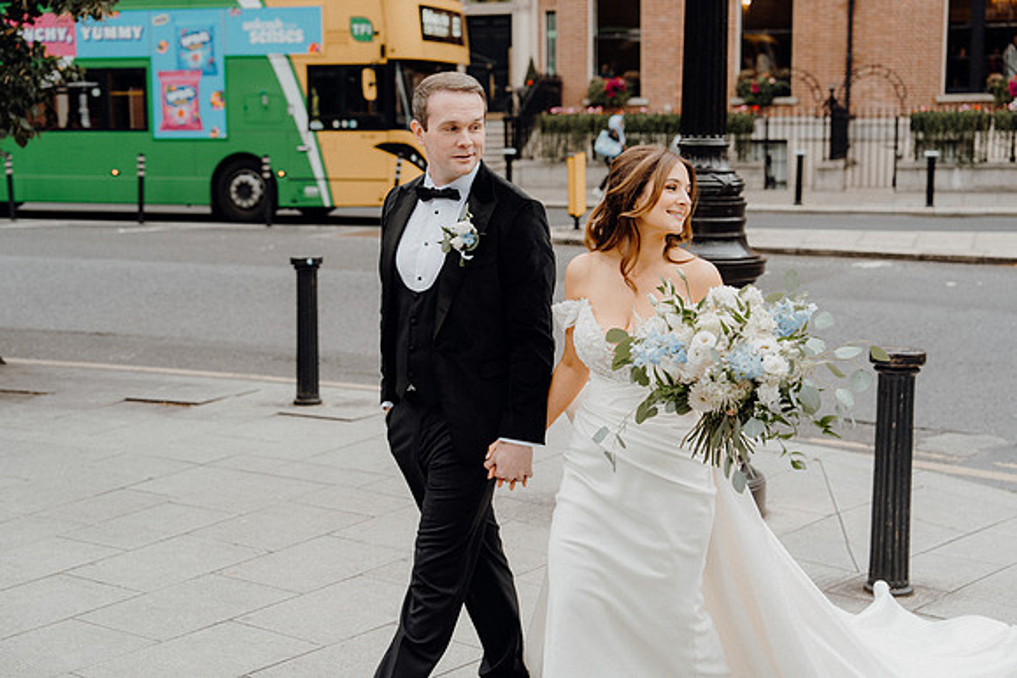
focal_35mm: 51
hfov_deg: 38.9
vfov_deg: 26.5
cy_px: 339
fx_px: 1441
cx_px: 508
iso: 125
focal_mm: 51
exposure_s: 1/160
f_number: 3.5
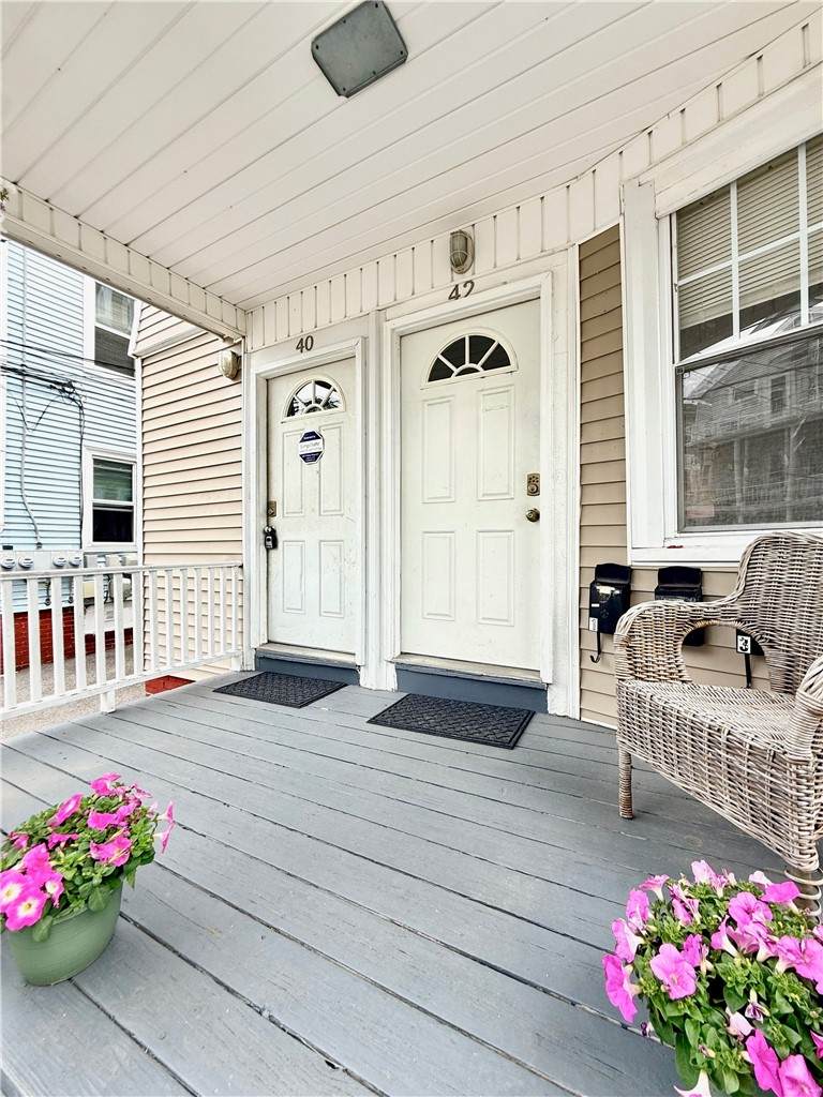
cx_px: 412
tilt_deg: -0.1
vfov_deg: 102.1
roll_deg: -0.3
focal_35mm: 14
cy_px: 548
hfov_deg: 85.7
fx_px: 444
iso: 50
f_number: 2.2
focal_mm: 2.22
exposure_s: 1/119
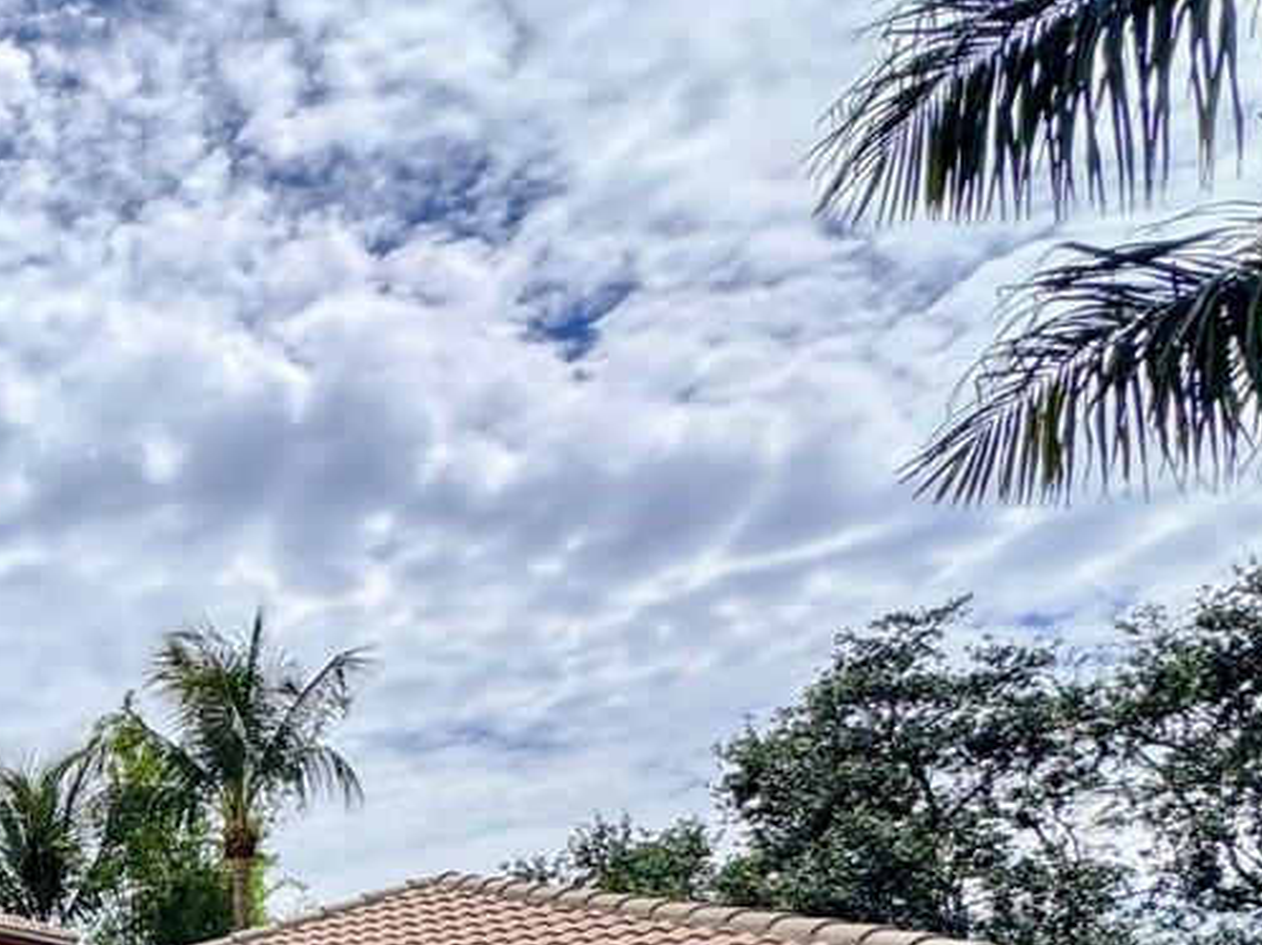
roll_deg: -0.5
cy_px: 1153
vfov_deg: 27.9
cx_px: -588
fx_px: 1640
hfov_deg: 28.7
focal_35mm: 45
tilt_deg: +4.1
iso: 50
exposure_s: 1/2985
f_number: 2.2
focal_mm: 2.22
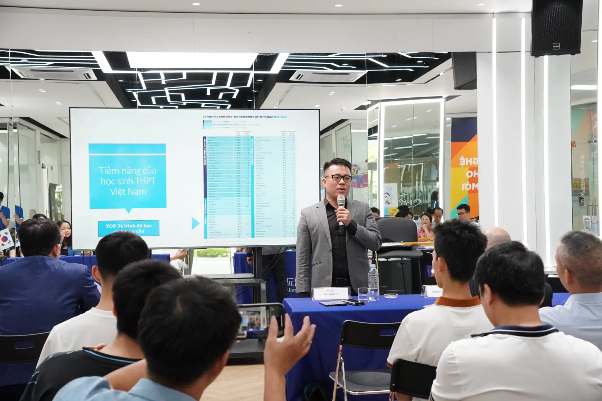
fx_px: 926
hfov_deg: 36.0
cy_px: 200
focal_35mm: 55
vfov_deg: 24.5
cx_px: 301
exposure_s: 1/500
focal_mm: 36.9
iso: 6400
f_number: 6.3
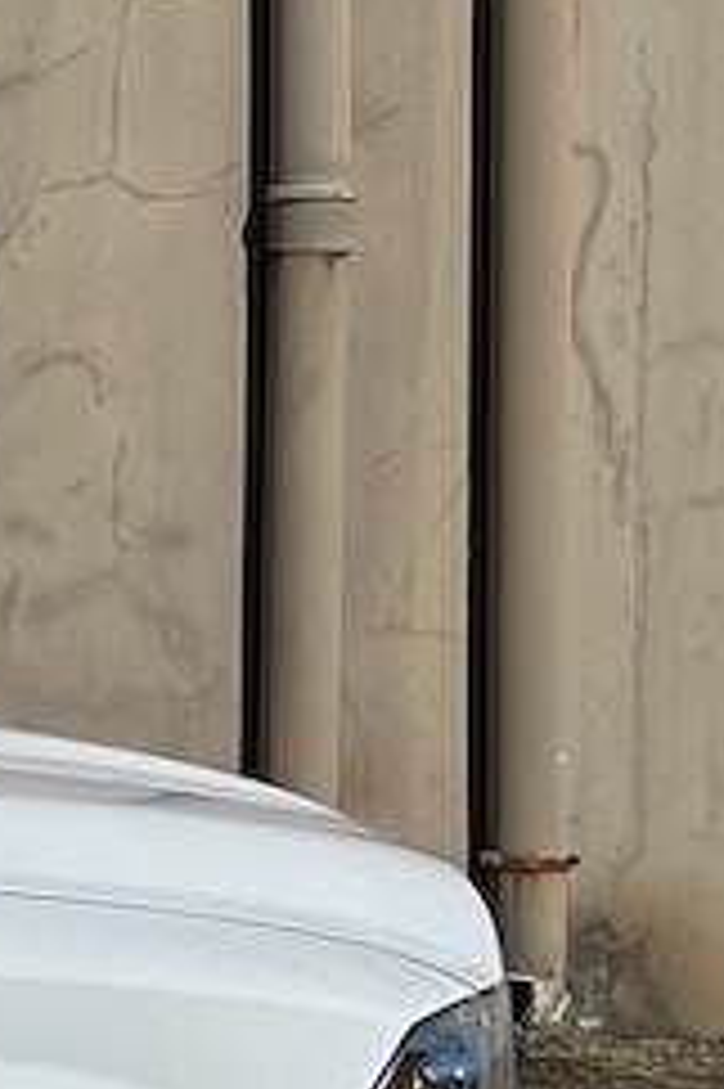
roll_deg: +0.6
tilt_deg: -0.7
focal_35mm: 132
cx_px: -1722
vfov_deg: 15.5
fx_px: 3987
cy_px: 450
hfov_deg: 8.2
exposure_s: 1/15625
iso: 80
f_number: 1.78
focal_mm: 6.86
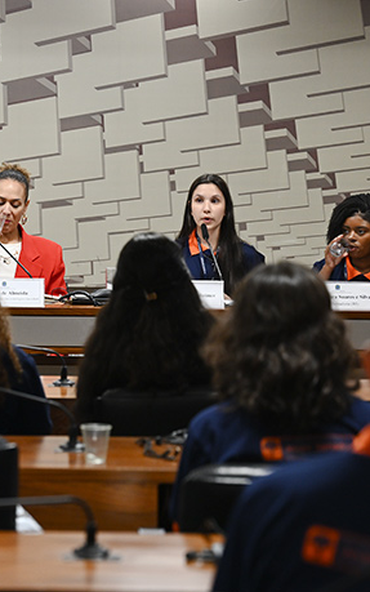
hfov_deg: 9.0
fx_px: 2306
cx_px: -124
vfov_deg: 14.6
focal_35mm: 143
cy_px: 326
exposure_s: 1/125
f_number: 2.8
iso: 800
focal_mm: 75
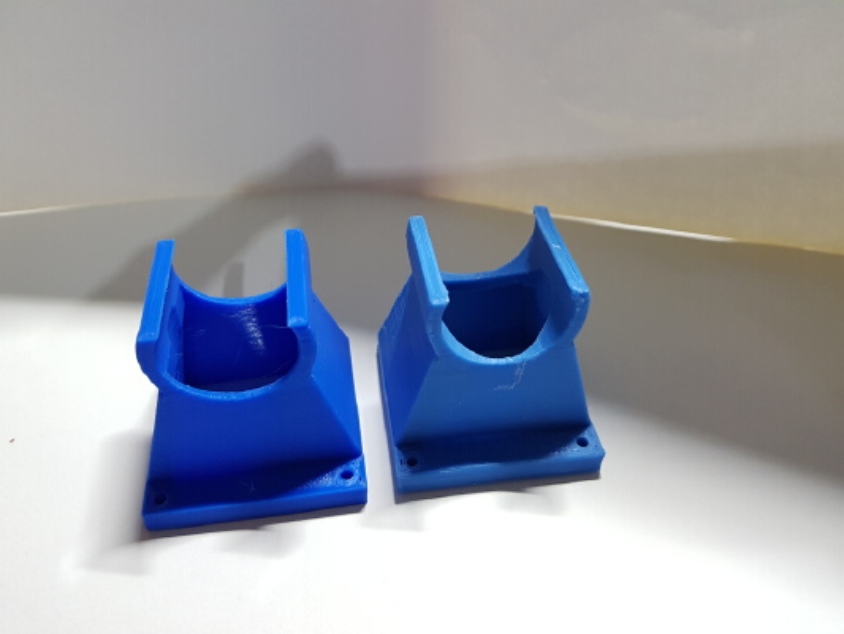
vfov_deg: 53.1
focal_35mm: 26
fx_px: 634
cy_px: 317
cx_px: 422
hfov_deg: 67.3
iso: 160
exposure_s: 1/33
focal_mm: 4.2
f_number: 1.7
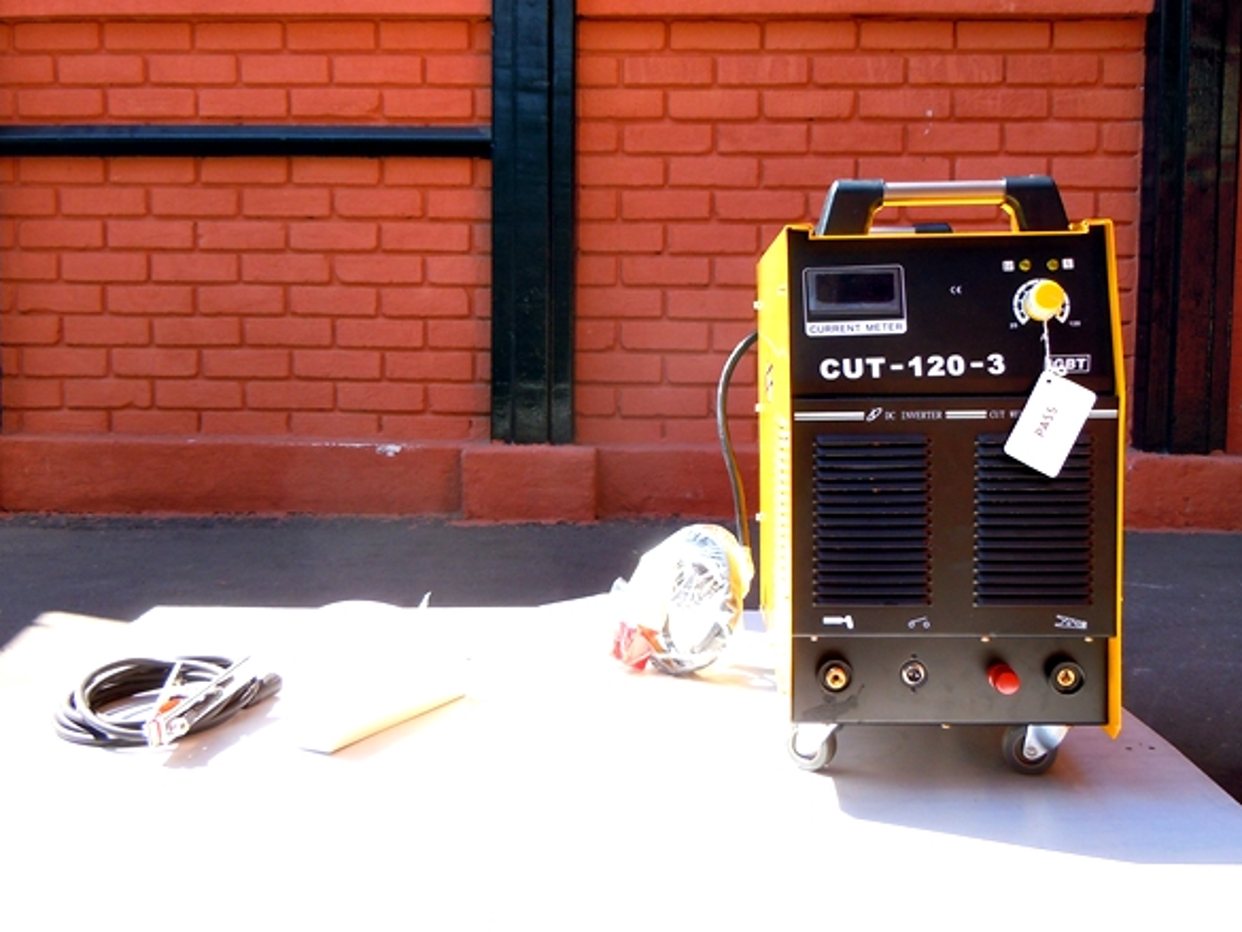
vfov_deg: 41.8
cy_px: 432
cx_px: 632
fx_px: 1220
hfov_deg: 53.9
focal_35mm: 34
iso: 100
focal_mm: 5.4
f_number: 3.5
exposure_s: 1/200
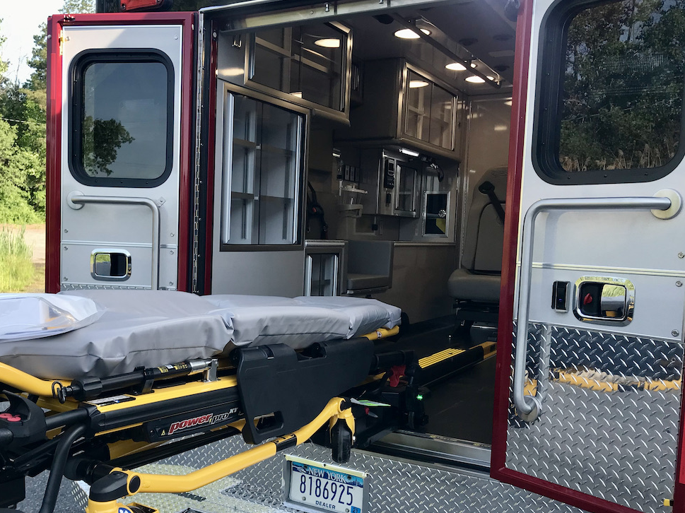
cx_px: 234
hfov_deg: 49.4
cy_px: 295
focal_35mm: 37
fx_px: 732
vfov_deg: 38.6
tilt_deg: -6.8
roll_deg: -2.4
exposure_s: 1/360
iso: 20
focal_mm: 3.99
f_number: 1.8
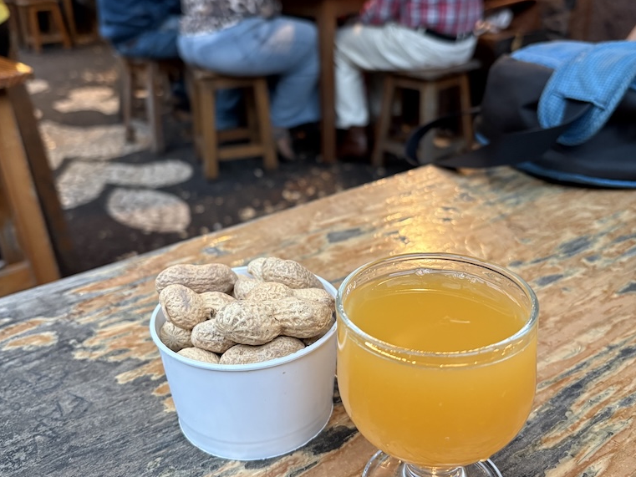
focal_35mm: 35
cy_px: 196
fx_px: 643
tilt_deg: -21.4
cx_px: 317
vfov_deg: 40.6
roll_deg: +1.3
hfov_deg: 52.6
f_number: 1.6
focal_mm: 5.96
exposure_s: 1/50
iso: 250
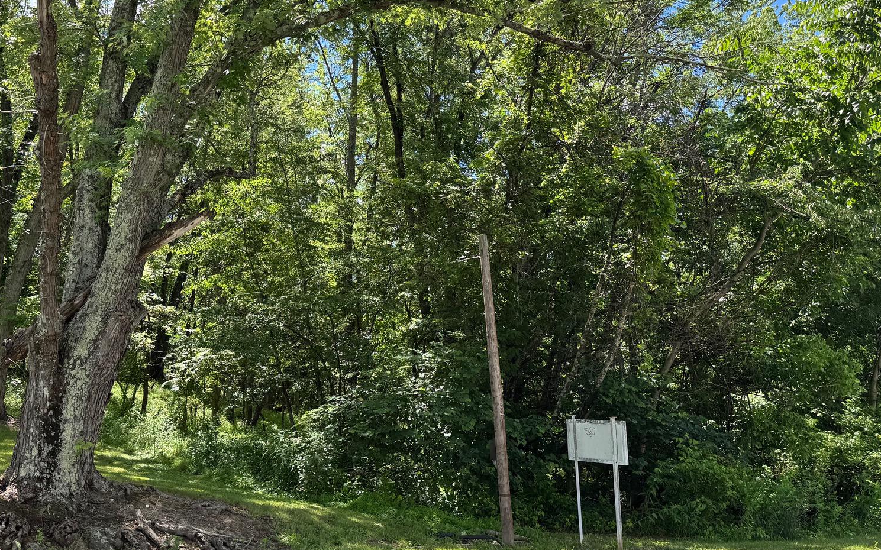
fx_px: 840
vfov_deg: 36.2
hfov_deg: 55.0
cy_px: 236
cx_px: 357
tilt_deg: +12.5
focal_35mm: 35
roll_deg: +0.2
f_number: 1.78
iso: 80
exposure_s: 1/678
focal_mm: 6.76
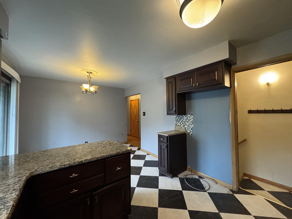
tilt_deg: +1.7
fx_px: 118
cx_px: 146
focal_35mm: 14
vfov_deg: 85.7
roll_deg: +0.3
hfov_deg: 102.1
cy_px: 110
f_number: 2.2
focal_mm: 2.22
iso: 640
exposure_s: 1/60
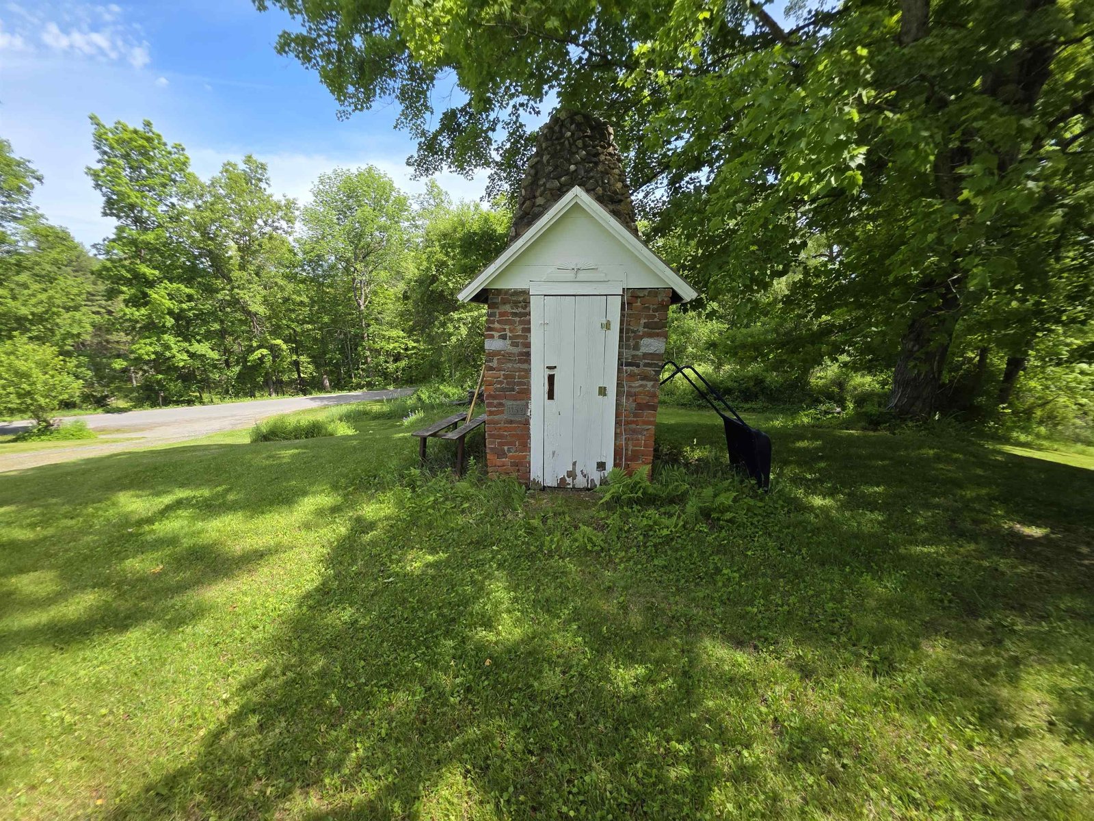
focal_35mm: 13
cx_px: 547
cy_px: 410
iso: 40
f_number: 1.9
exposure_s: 1/873
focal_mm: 2.2
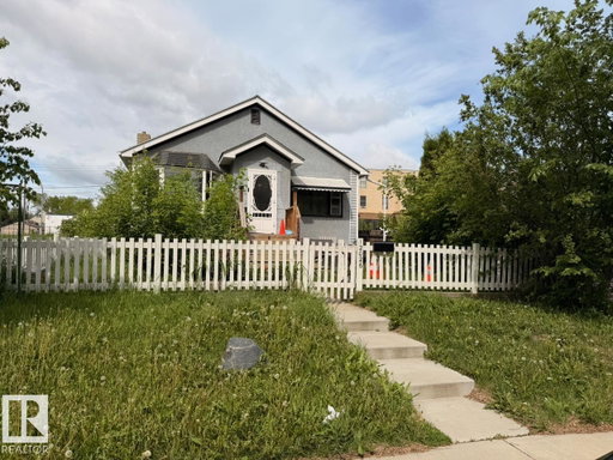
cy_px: 230
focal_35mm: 24
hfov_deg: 71.6
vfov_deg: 56.8
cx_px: 306
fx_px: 425
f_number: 1.78
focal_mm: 6.76
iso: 80
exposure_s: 1/5714
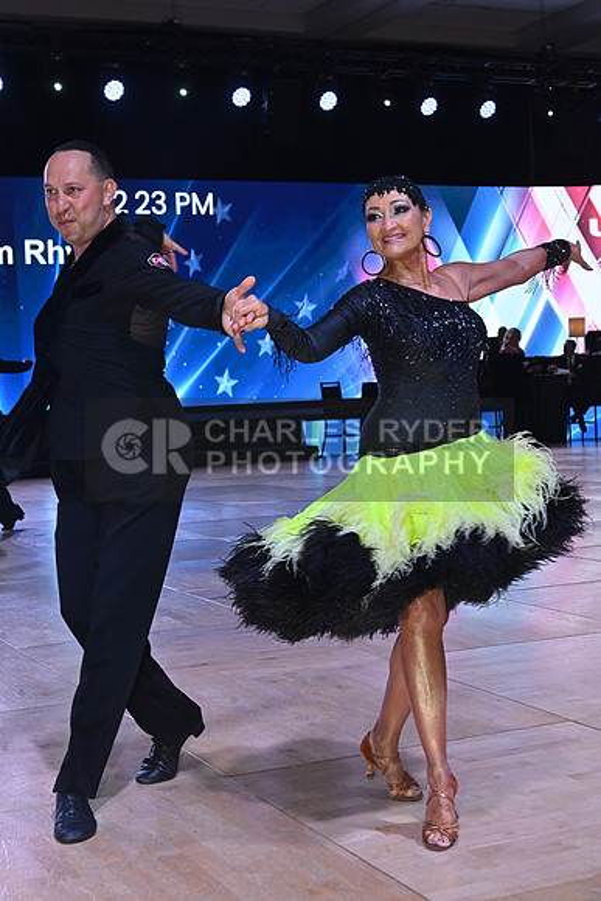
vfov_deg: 36.2
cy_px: 450
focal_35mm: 55
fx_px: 1376
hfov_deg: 24.6
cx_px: 300
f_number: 11
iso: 1250
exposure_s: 1/200
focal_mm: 55
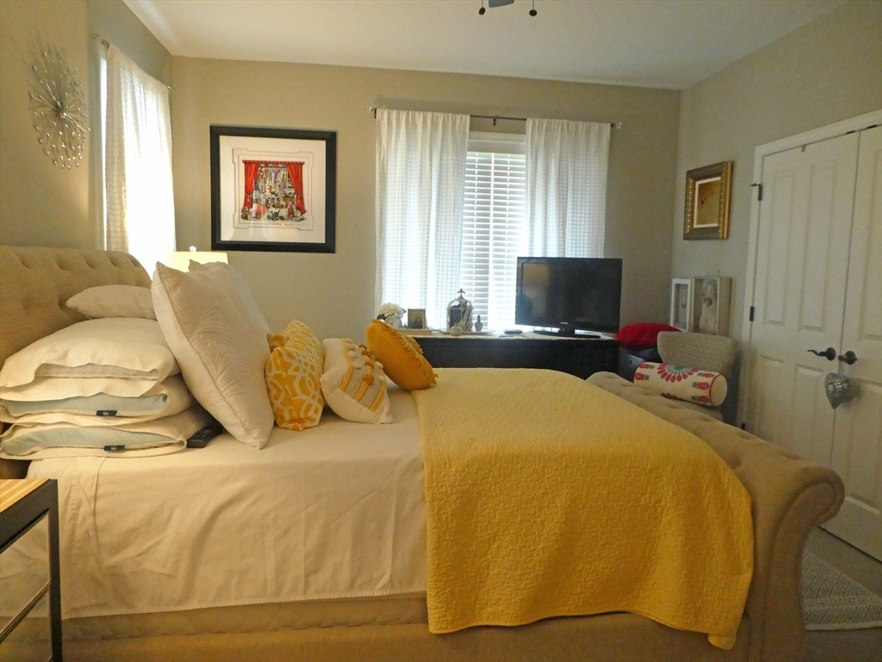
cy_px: 331
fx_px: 612
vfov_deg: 56.8
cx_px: 441
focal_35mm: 24
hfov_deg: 71.6
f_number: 3.3
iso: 640
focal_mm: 4.3
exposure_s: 1/60
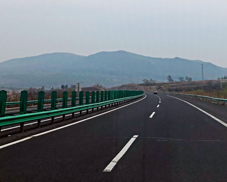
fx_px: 349
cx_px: 163
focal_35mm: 52
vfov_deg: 28.2
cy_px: 22
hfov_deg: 35.4
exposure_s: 1/873
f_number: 1.8
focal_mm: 4
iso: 20
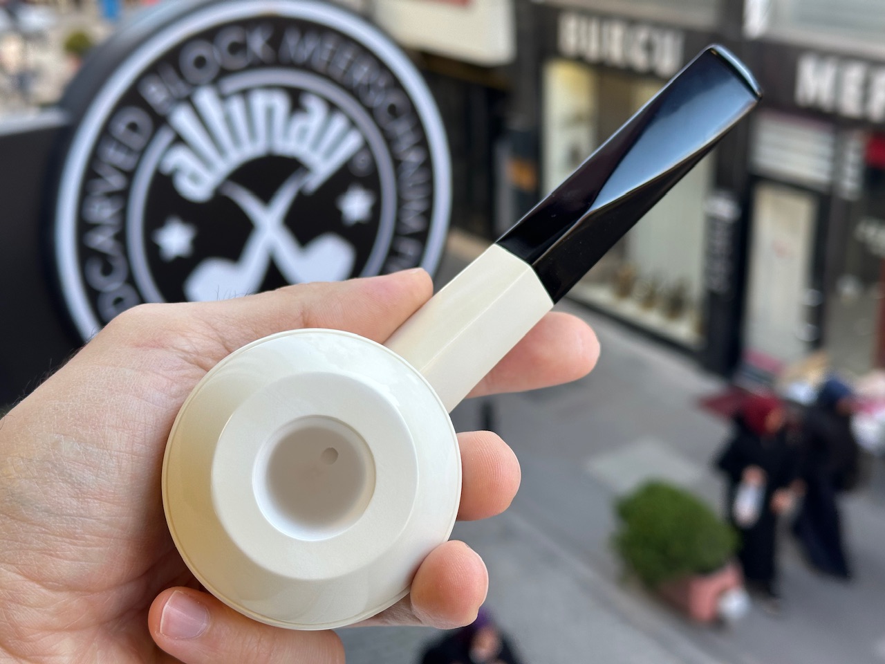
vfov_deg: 30.3
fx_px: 1227
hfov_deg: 39.7
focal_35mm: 48
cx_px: 442
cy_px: 332
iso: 50
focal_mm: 6.86
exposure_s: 1/188
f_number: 1.78
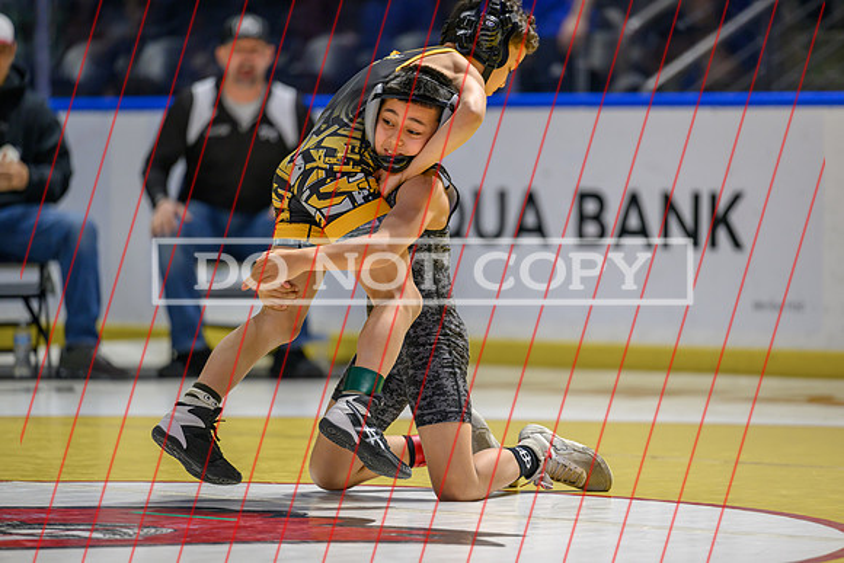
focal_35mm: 200
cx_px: 422
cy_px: 282
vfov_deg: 6.9
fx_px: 4690
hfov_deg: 10.3
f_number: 2.8
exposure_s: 1/640
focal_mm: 200
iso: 1600
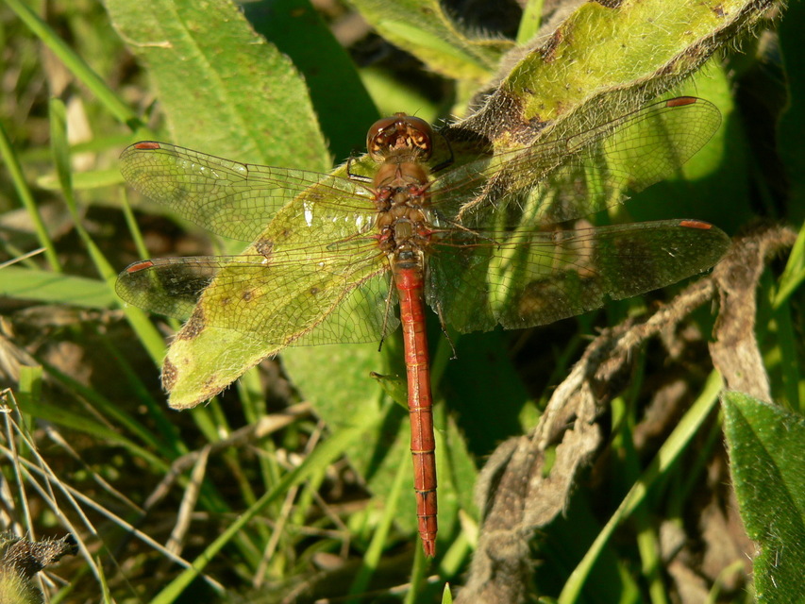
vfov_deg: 17.0
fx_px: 2023
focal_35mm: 87
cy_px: 302
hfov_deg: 22.5
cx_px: 402
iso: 80
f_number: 4
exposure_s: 1/320
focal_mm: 14.4
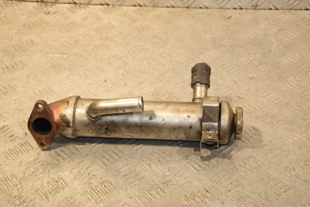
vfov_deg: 20.1
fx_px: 581
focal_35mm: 68
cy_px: 104
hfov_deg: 29.9
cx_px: 155
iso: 800
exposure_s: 1/200
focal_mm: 45
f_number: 5
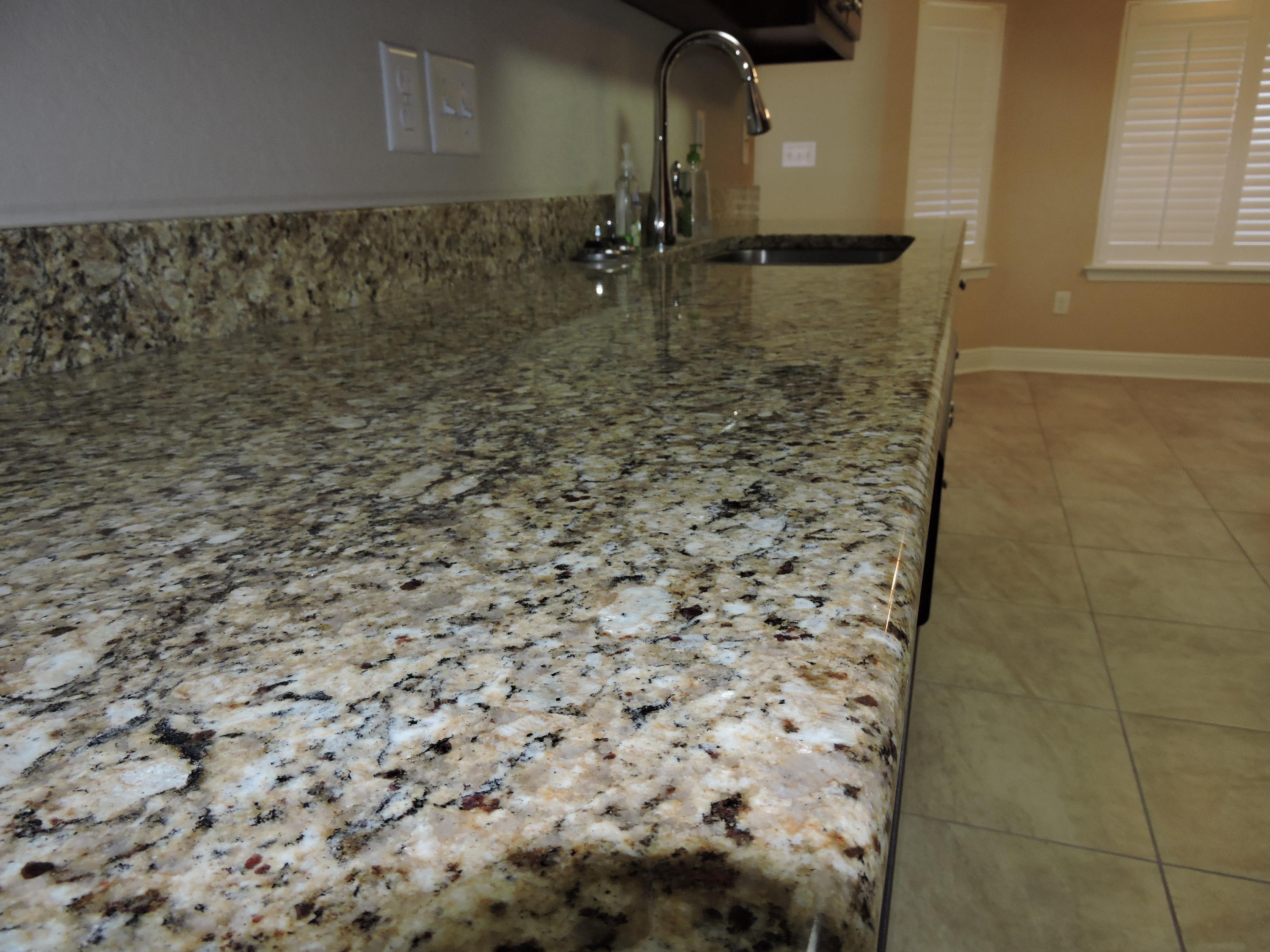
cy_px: 476
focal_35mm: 24
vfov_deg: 56.8
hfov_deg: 71.6
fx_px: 881
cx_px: 635
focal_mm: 4.3
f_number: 3.3
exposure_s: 1/30
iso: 160
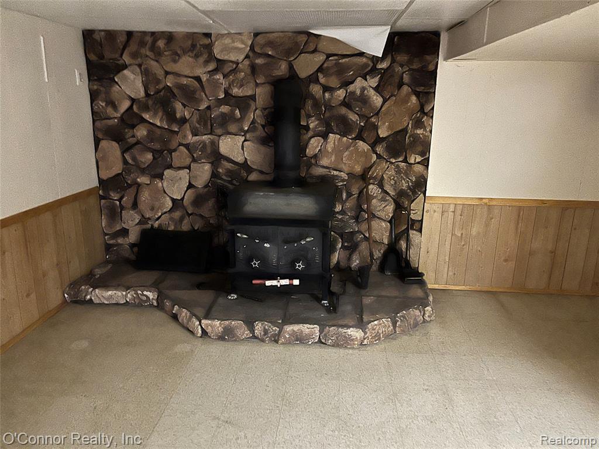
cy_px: 224
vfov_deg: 53.1
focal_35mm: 26
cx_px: 300
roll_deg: -1.0
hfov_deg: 67.3
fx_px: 450
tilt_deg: -15.6
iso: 640
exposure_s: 1/12
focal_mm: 5.1
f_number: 1.6
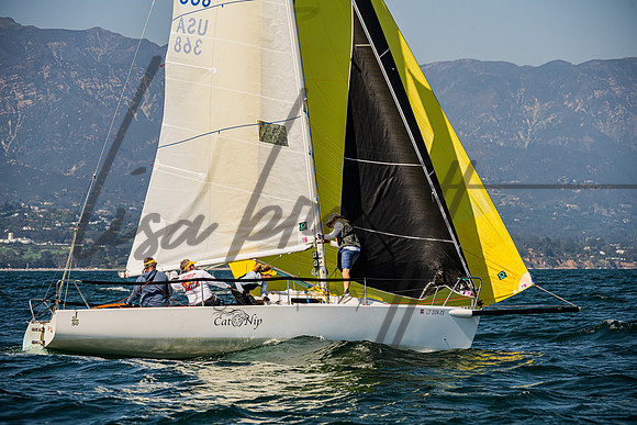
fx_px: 3022
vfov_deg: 8.0
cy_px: 212
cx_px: 318
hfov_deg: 12.0
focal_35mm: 171
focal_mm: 165
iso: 500
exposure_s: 1/2500
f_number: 8
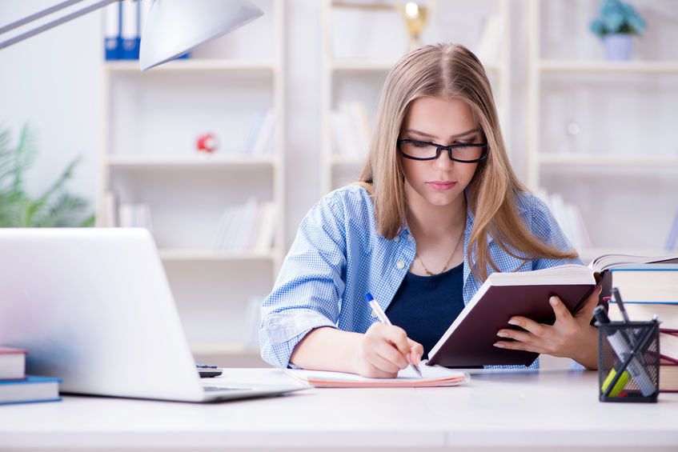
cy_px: 226
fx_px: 1978
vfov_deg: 13.0
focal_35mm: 105
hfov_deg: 19.5
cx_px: 339
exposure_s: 1/100
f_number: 5
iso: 160
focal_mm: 105
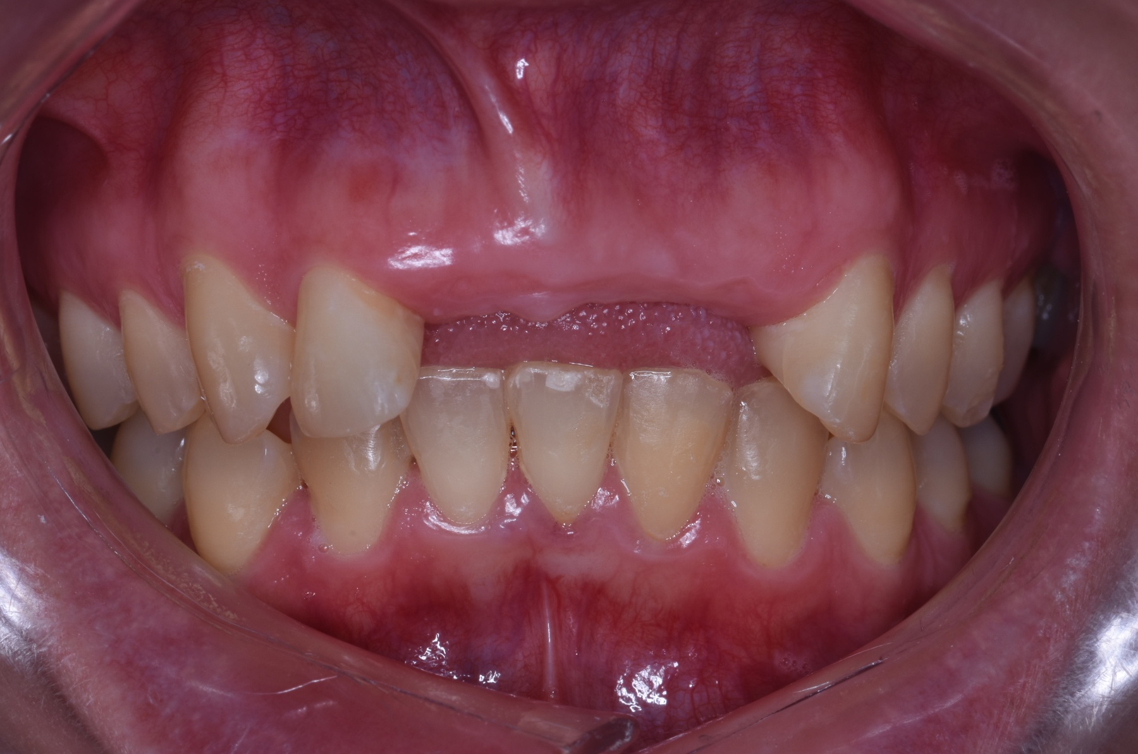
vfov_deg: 8.7
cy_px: 377
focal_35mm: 158
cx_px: 569
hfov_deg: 13.1
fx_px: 4969
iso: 100
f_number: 22
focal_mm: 105
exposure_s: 1/160
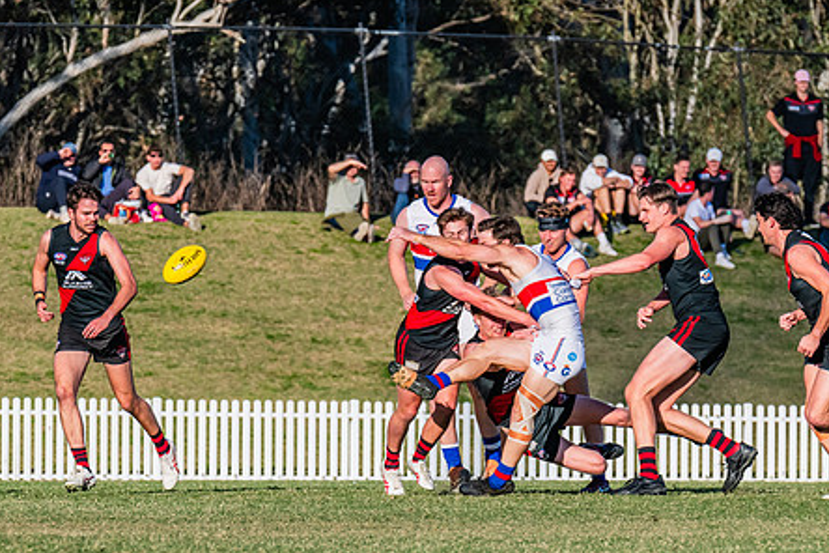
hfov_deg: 4.1
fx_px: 11467
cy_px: 386
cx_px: 404
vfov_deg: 2.8
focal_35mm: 498
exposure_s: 1/1600
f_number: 11
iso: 800
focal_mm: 310
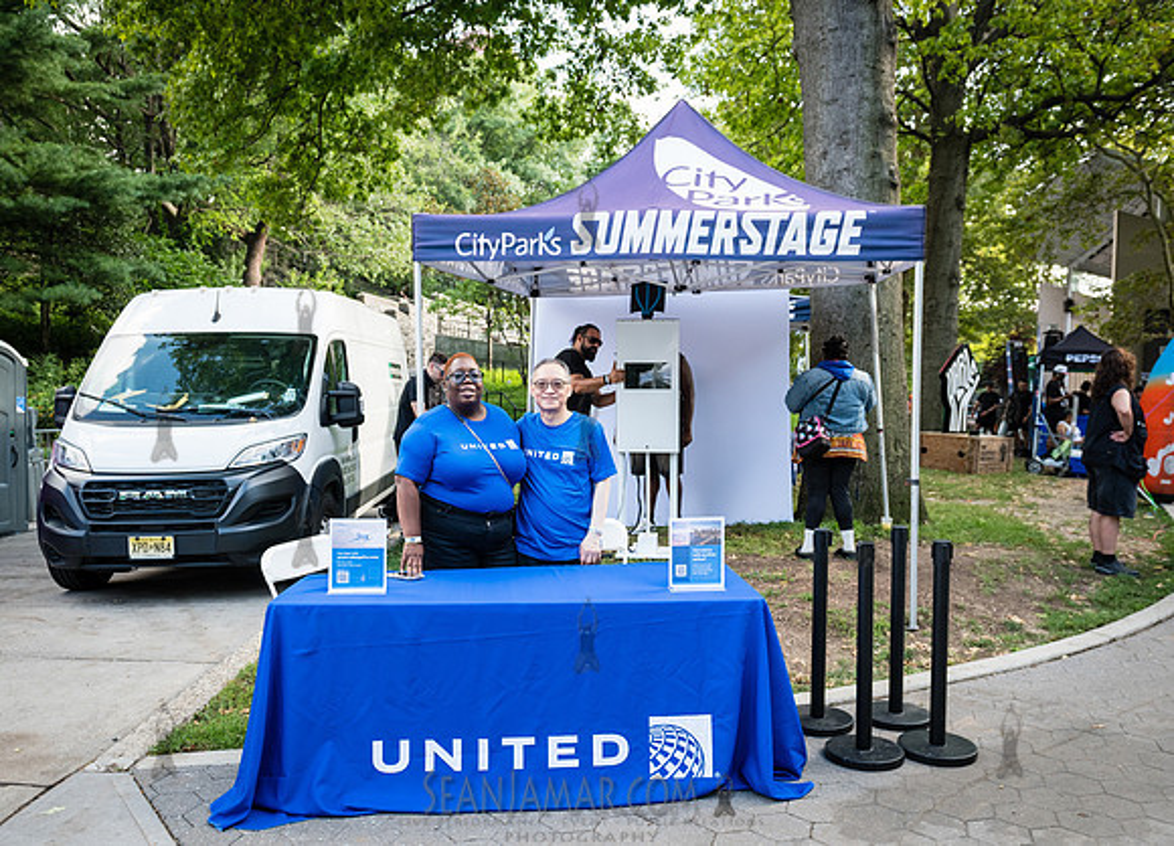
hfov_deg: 64.0
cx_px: 579
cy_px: 466
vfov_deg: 48.4
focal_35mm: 28
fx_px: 940
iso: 1000
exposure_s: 1/400
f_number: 4.5
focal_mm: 24
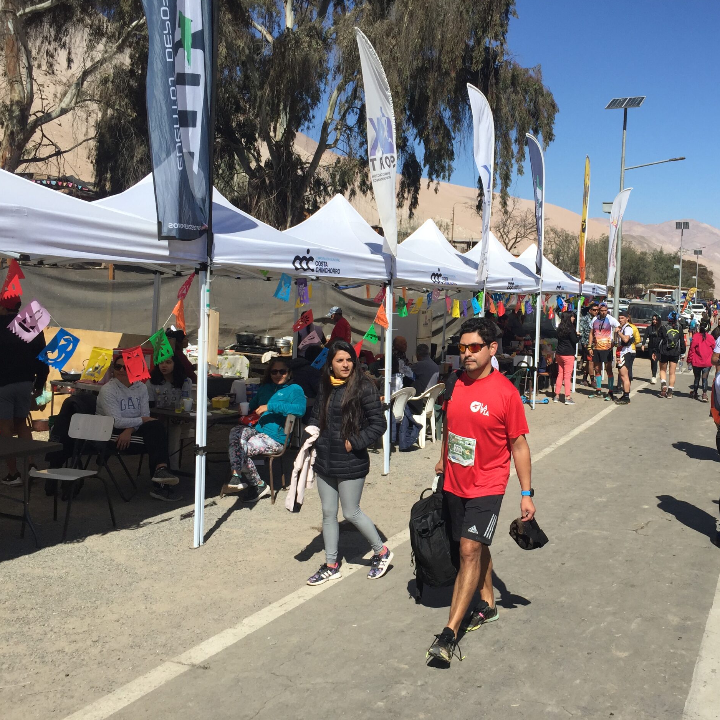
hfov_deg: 46.4
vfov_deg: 47.2
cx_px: 484
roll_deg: -2.0
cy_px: 358
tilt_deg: -6.3
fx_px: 824
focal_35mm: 35
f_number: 2.2
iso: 32
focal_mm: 4.15
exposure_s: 1/2639
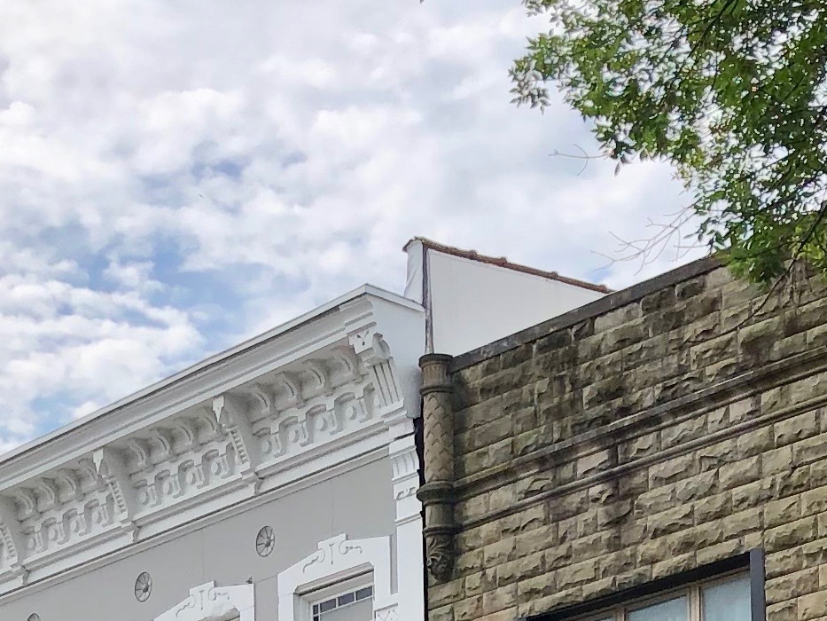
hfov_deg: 16.2
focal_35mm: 121
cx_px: 241
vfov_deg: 11.5
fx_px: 2891
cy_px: 1043
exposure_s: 1/1517
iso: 20
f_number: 1.8
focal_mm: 3.99
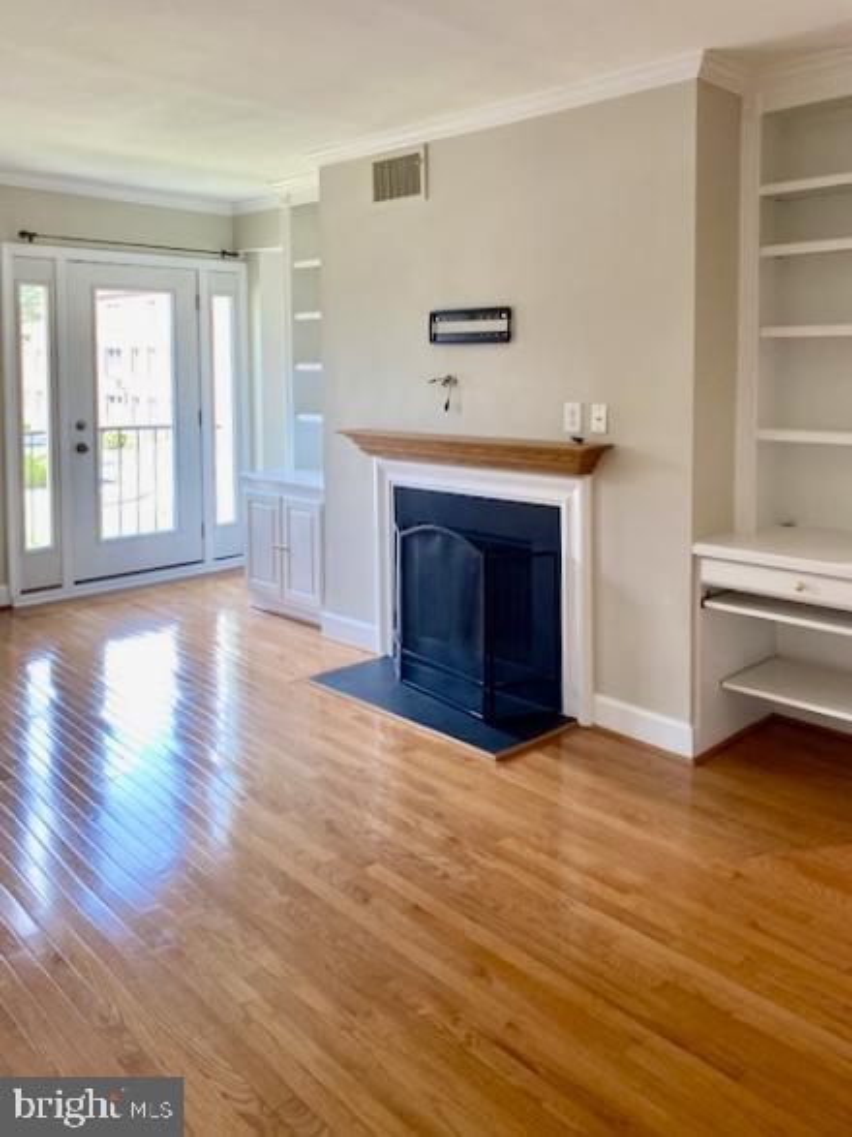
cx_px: 426
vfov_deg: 67.3
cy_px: 568
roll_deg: +0.1
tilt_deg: -11.2
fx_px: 854
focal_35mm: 26
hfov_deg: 53.0
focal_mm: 4.25
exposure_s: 1/120
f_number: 1.8
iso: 125
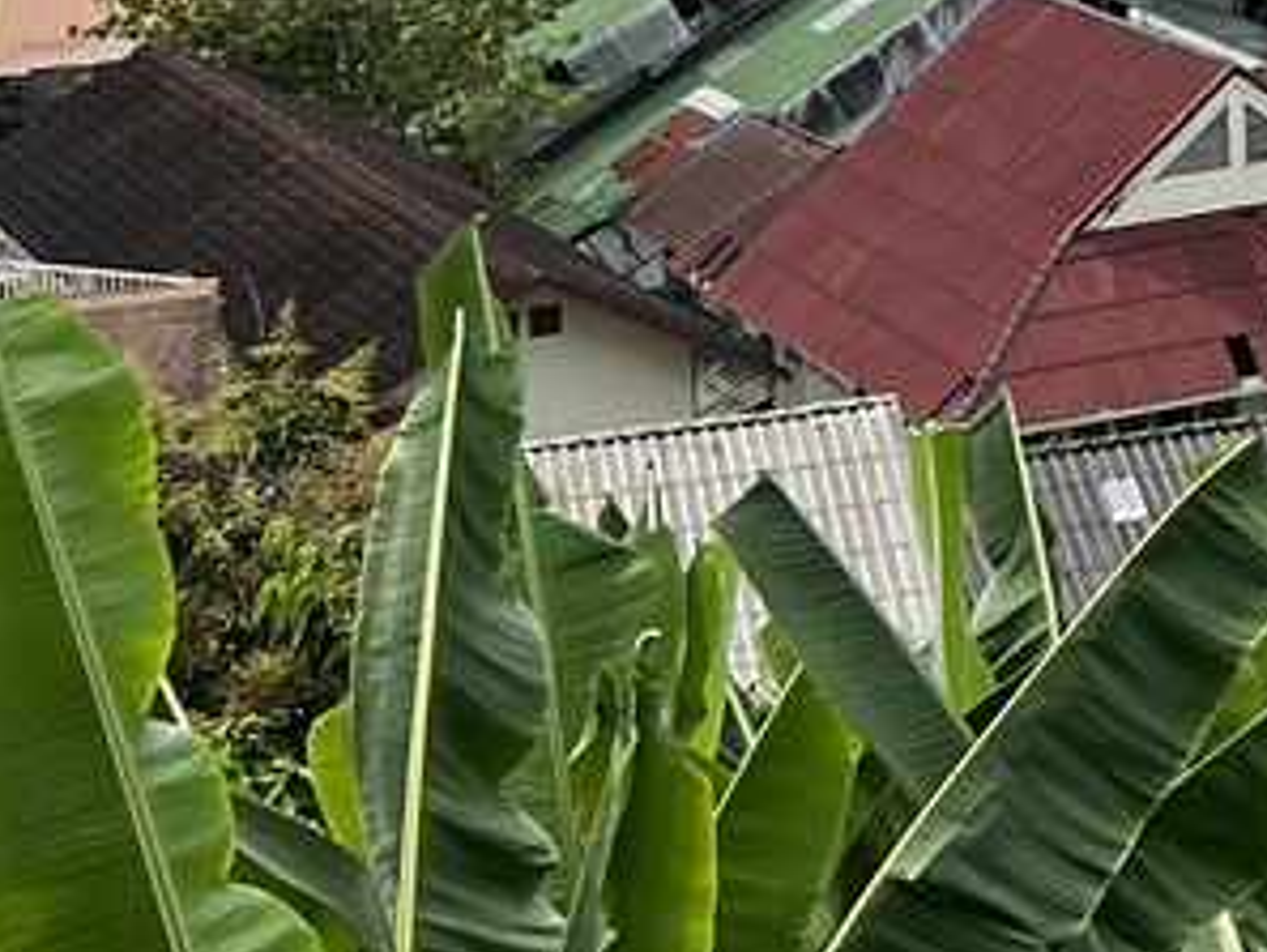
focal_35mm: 140
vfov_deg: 10.1
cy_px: -692
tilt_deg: -2.7
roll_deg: +1.6
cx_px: 2649
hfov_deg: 12.2
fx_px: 5126
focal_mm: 5.7
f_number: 1.5
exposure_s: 1/6211
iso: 50
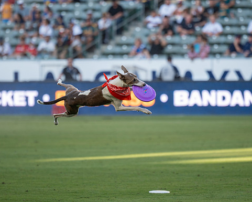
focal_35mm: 425
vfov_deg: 3.6
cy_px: 106
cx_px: 131
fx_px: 3170
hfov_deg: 4.6
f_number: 2.8
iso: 200
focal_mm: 200
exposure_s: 1/1000
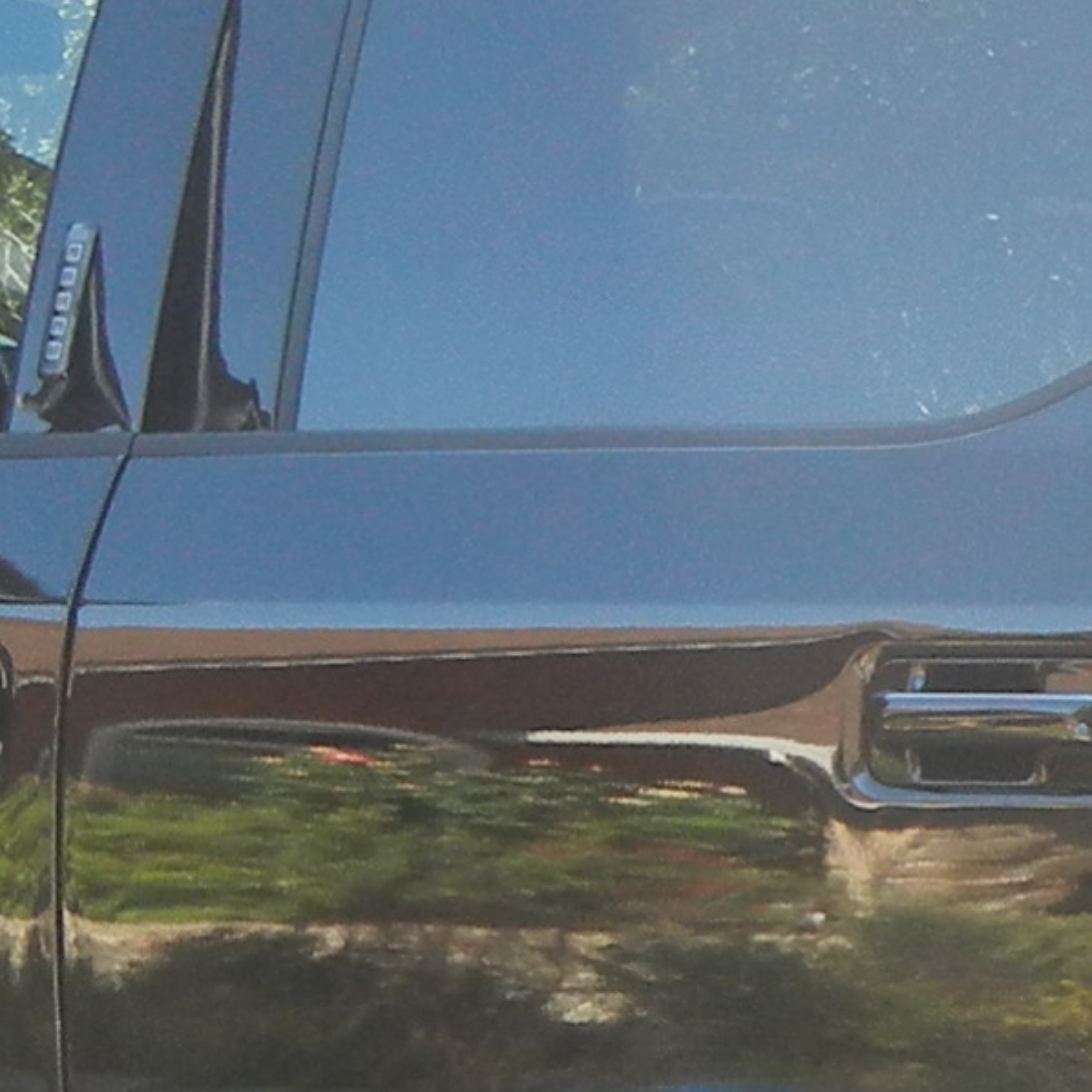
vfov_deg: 6.6
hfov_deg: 6.5
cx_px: 1298
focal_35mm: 266
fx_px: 9494
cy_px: 1010
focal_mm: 8.1
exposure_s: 1/99
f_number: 3.8
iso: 160
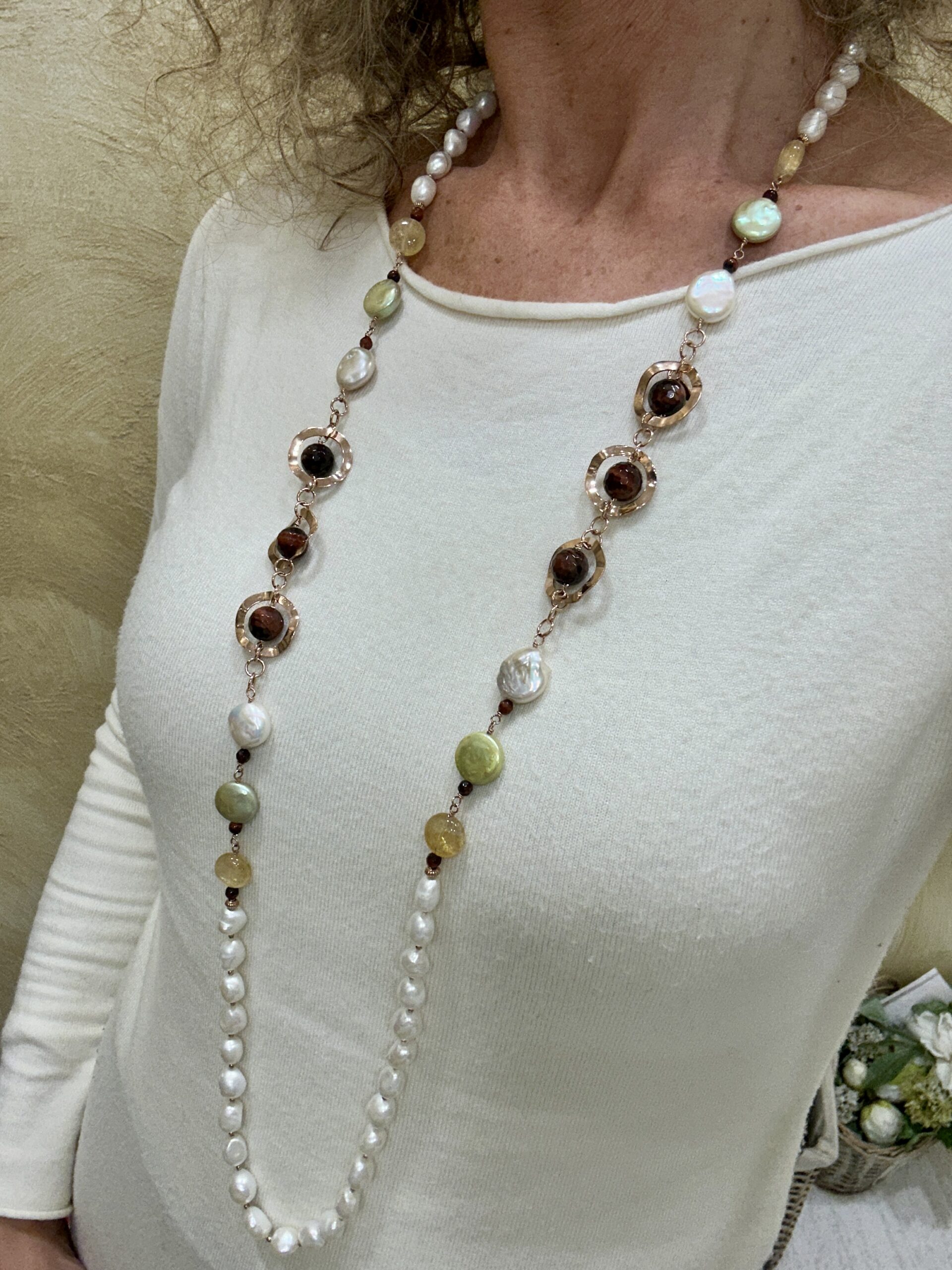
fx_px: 1100
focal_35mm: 30
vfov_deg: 60.0
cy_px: 635
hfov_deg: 46.8
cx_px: 476
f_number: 1.9
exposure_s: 1/100
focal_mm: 2.69
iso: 32
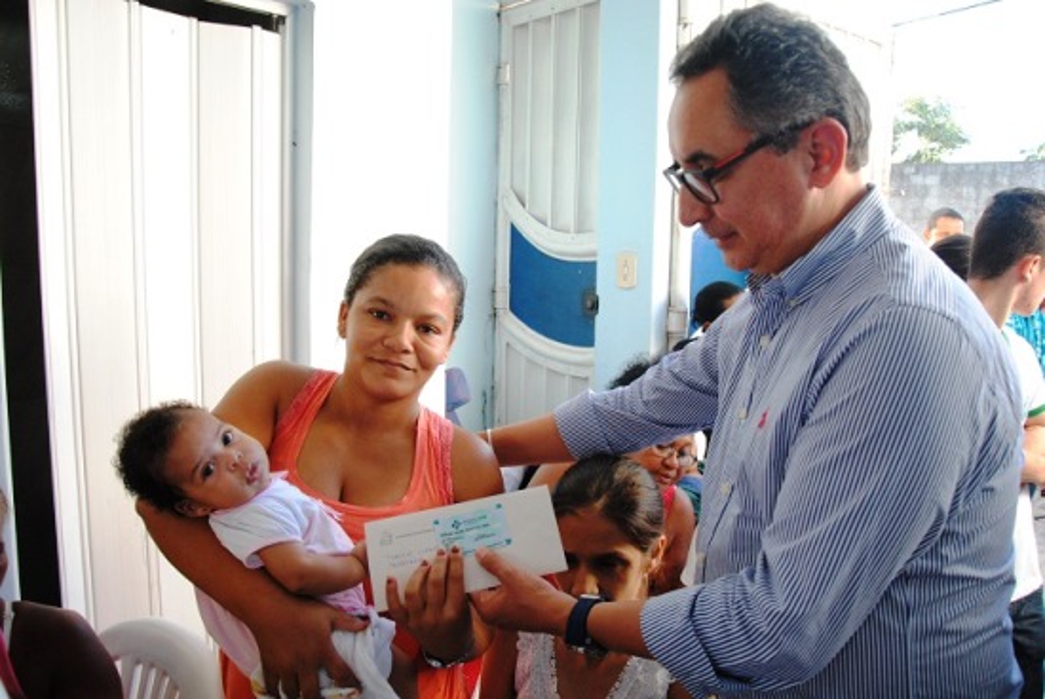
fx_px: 785
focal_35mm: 27
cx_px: 522
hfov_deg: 67.3
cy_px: 350
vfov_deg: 48.0
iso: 800
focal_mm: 18
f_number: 3.5
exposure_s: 1/200
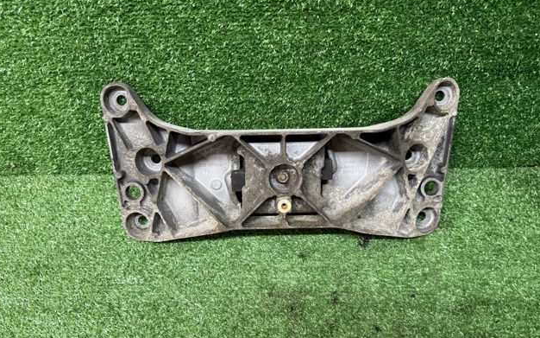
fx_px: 383
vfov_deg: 47.3
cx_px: 268
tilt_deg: -49.1
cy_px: 201
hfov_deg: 70.4
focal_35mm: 26
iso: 250
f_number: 1.78
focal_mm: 6.76
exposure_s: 1/60
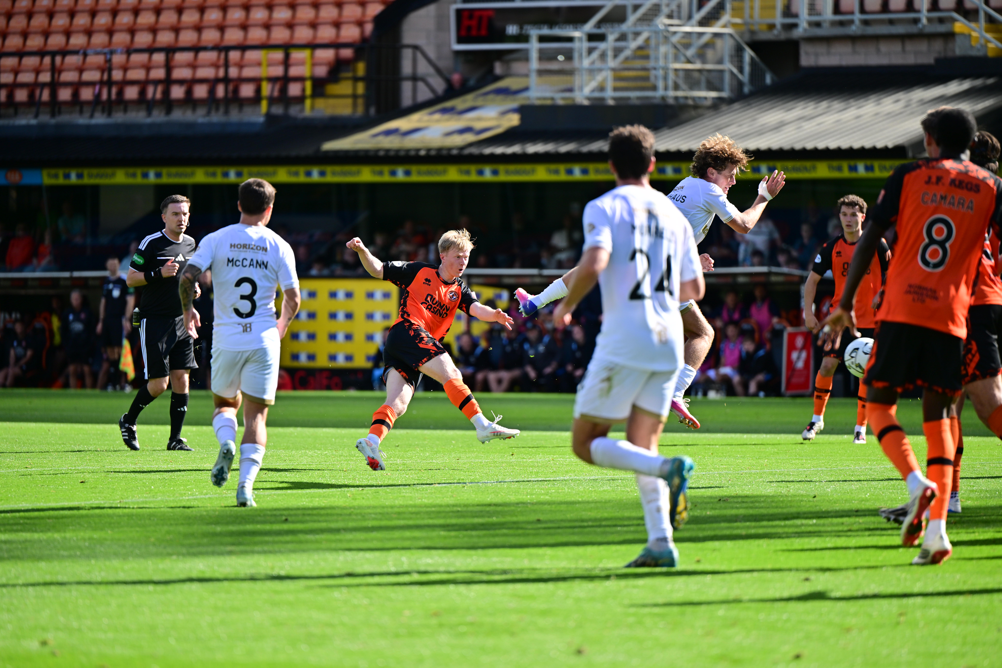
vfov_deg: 6.9
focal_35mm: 200
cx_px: 501
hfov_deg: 10.3
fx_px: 5566
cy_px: 334
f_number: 2.8
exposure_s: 1/2000
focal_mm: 200
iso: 180
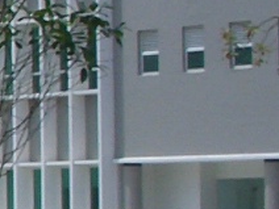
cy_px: 122
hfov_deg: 5.8
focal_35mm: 309
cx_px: -637
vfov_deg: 4.8
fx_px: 2490
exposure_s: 1/640
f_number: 4.6
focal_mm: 6.8
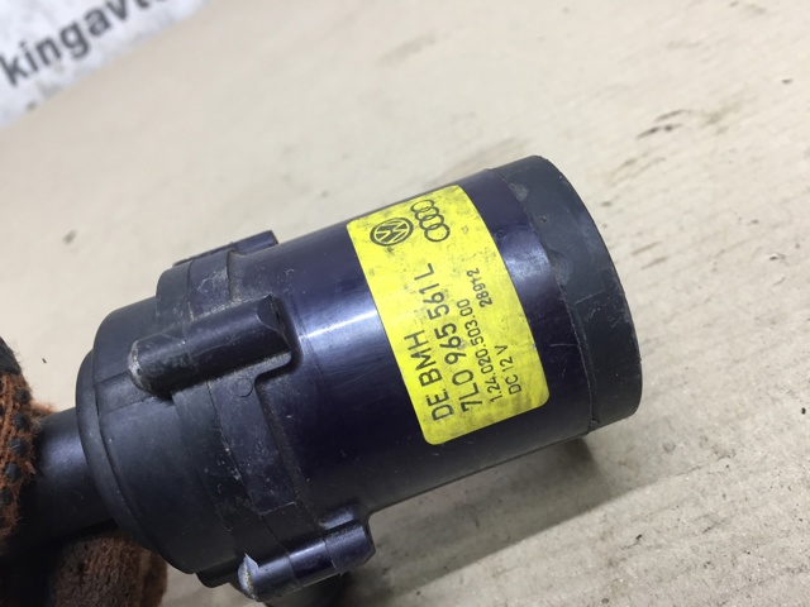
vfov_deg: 48.2
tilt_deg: -34.8
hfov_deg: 61.7
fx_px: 679
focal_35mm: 29
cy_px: 304
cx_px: 405
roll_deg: +32.9
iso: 100
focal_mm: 4.15
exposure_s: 1/33
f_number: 2.2
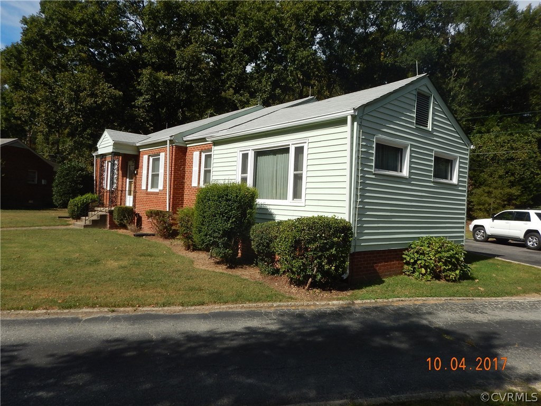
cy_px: 203
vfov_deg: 56.8
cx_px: 270
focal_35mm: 24
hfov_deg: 71.6
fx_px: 375
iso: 125
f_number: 4.1
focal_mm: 4.3
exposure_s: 1/1250
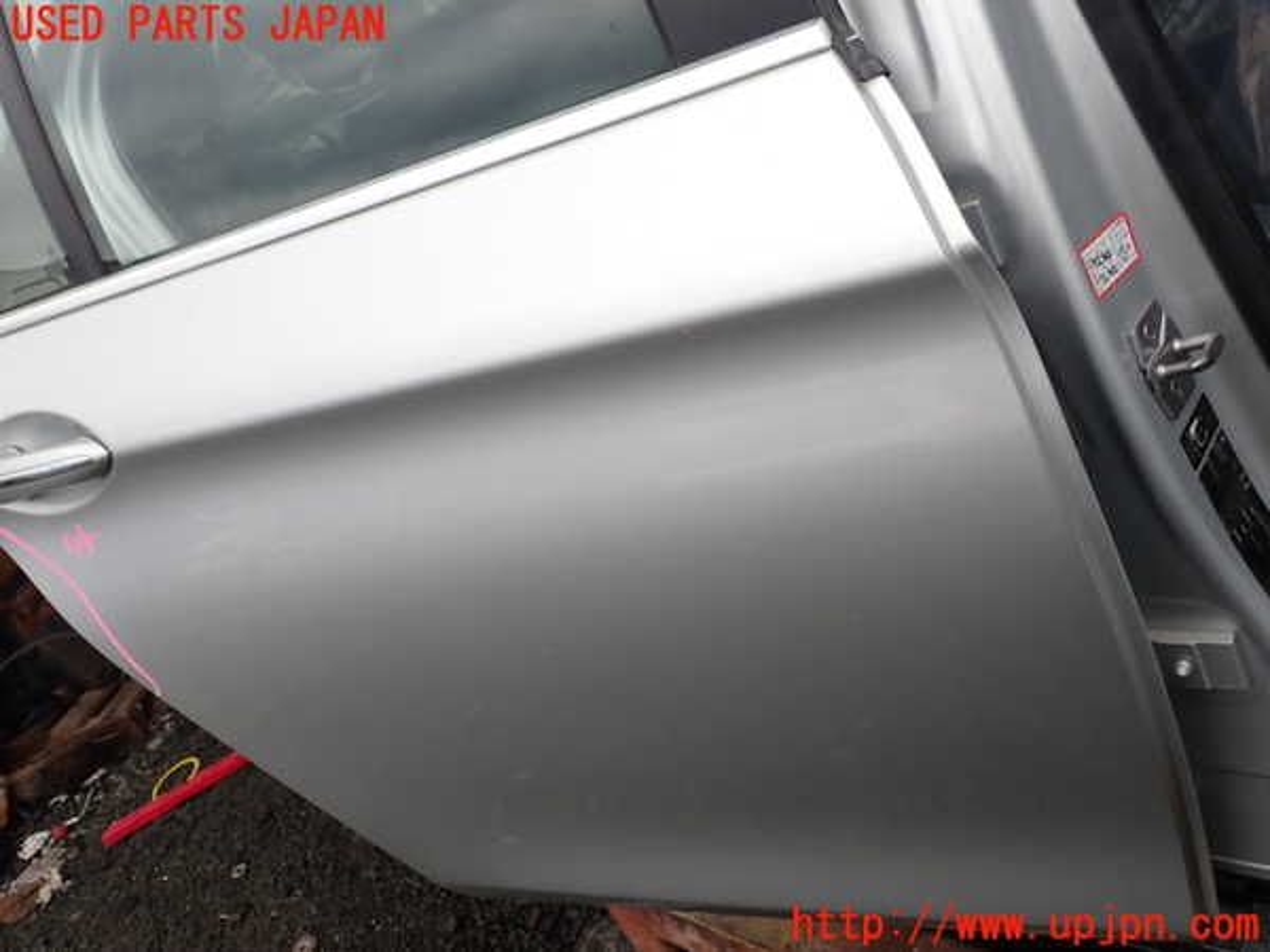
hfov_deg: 60.0
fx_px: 1101
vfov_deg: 46.8
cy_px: 476
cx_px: 635
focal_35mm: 30
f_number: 3.2
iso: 100
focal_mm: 5.4
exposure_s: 1/400
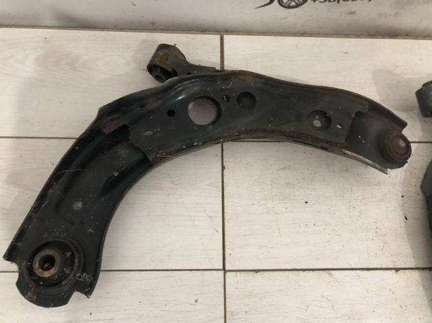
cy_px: 162
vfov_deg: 49.7
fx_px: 349
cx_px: 216
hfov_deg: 63.5
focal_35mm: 28
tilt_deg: -73.5
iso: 100
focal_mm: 3.99
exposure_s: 1/11
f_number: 1.8
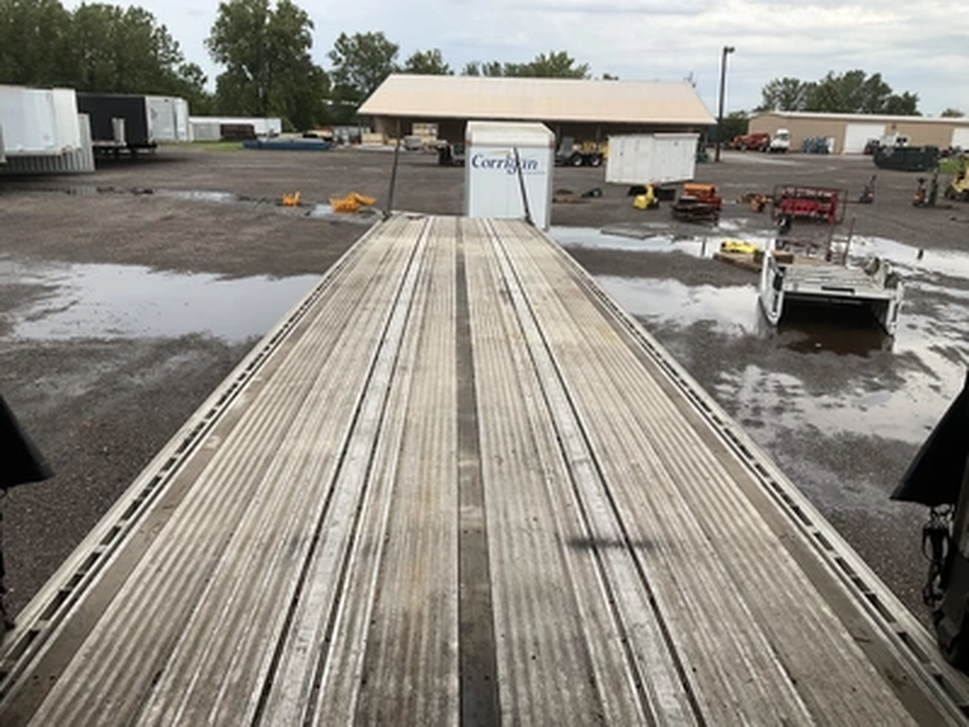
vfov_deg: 48.2
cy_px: 364
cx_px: 484
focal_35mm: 29
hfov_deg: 61.7
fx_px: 812
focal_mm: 3
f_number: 1.8
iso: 25
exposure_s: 1/1015
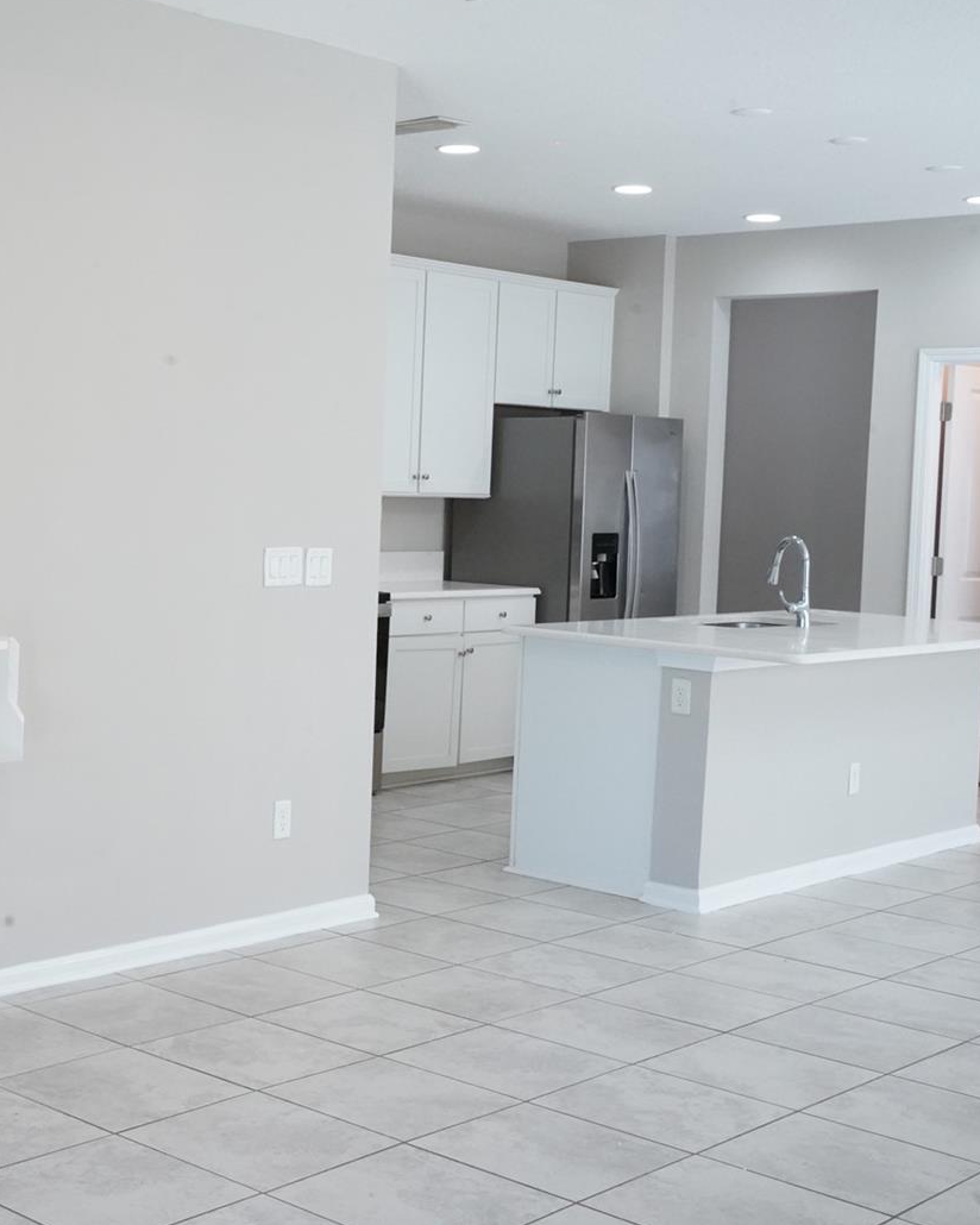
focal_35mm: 51
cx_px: 168
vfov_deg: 36.7
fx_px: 1849
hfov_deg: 28.9
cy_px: 597
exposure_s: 1/60
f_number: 16
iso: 6400
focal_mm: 35
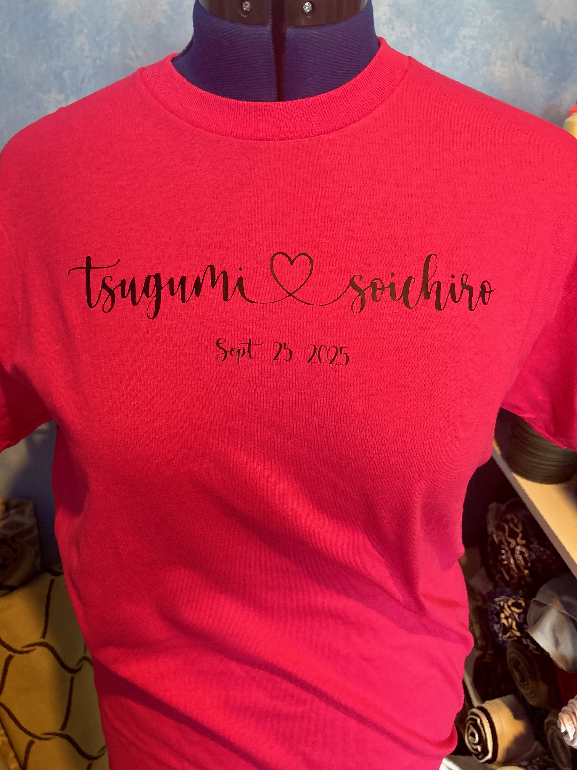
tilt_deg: -24.5
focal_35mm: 26
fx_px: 578
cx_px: 288
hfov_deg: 53.1
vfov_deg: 67.3
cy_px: 385
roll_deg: +0.8
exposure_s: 1/60
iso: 320
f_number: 1.5
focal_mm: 5.7
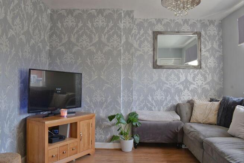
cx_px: 122
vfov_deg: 48.0
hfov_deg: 67.4
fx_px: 183
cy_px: 82
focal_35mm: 27
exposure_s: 1/5
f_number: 13
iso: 110
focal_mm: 18
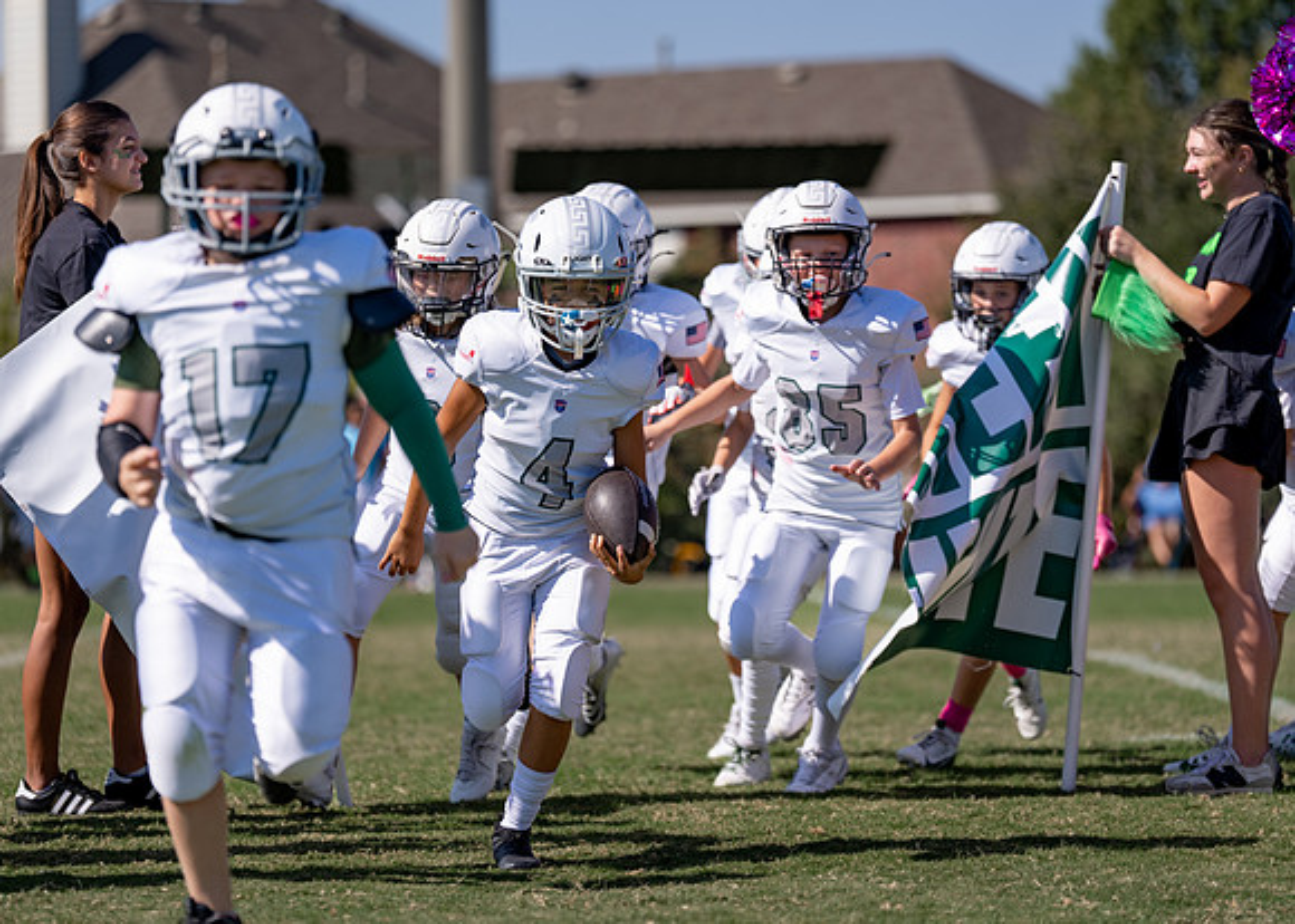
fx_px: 5814
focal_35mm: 158
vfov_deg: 9.1
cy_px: 454
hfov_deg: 12.7
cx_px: 617
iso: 100
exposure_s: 1/2500
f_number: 2.8
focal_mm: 144
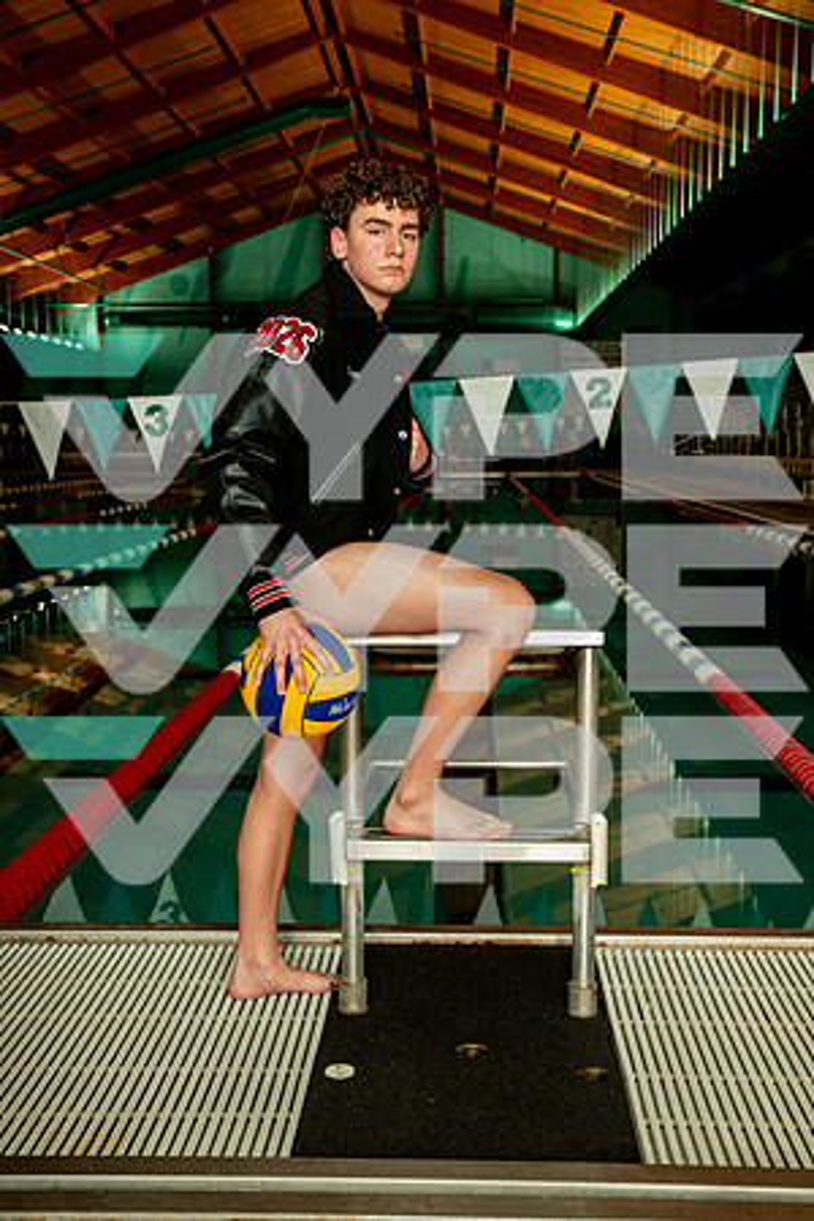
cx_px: 407
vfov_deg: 44.5
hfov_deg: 30.5
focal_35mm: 44
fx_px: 1492
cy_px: 610
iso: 800
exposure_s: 1/200
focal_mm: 44
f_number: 7.1
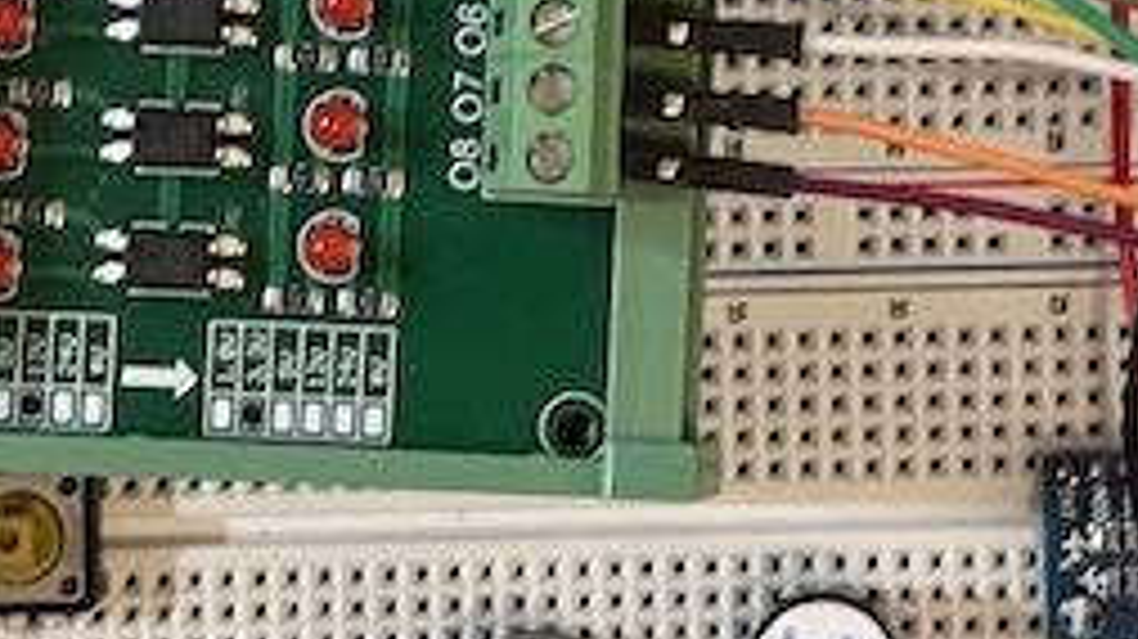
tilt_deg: -87.2
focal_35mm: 239
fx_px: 7208
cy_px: -40
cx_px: 1111
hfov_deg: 9.0
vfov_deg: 5.1
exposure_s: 1/30
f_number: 2.8
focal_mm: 9
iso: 800
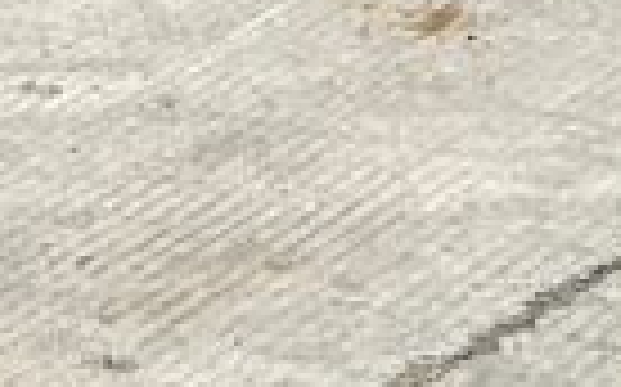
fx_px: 3720
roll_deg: +1.0
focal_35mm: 220
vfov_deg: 5.8
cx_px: -1548
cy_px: 724
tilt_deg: -19.3
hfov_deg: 7.7
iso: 25
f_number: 1.8
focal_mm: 3
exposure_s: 1/1912
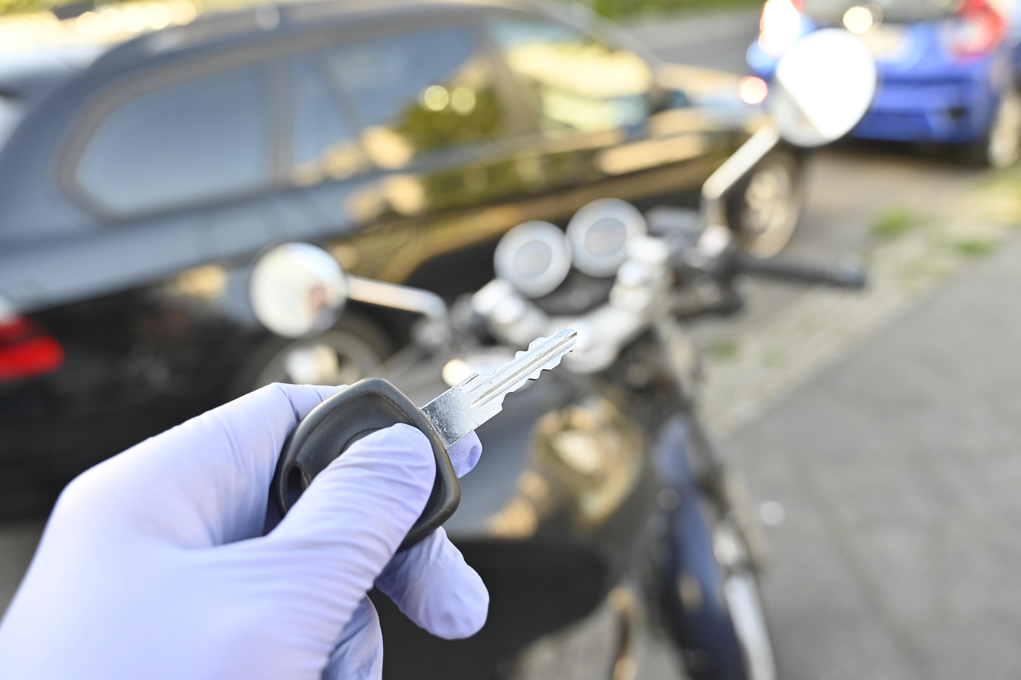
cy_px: 340
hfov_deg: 62.0
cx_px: 510
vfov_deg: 43.6
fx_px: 850
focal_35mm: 30
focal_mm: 30
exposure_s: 1/200
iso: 400
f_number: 5
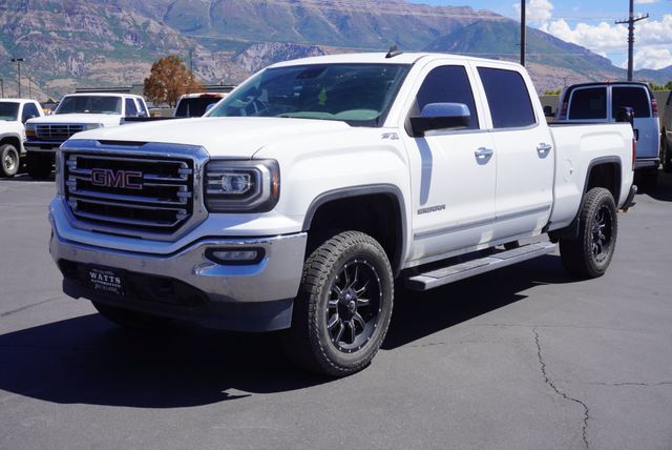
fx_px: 841
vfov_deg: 29.9
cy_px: 225
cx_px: 336
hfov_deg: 43.6
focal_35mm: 45
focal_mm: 30
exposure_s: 1/160
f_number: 11
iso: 100
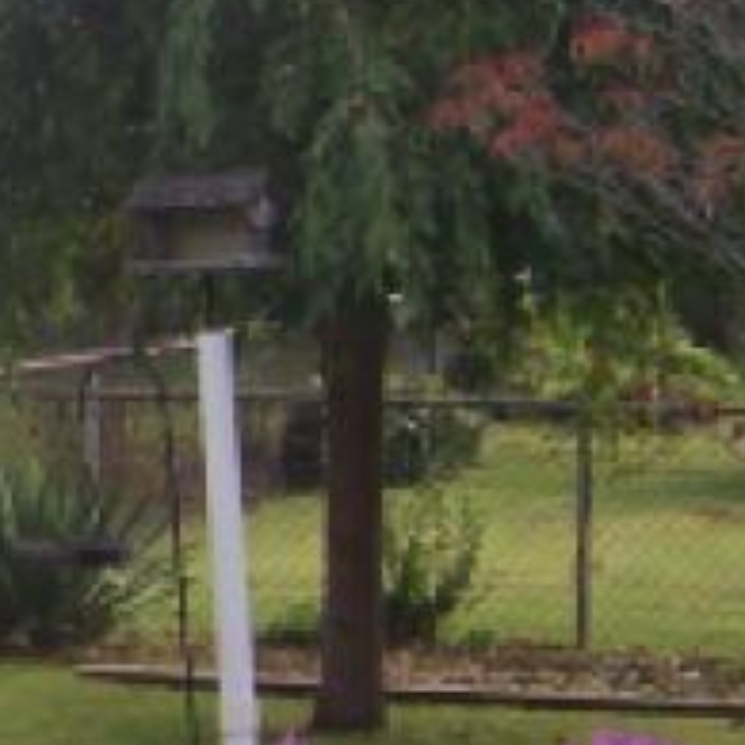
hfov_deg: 9.9
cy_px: 220
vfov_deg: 10.5
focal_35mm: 167
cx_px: -569
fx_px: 4066
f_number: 3
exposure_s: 1/250
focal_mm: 6
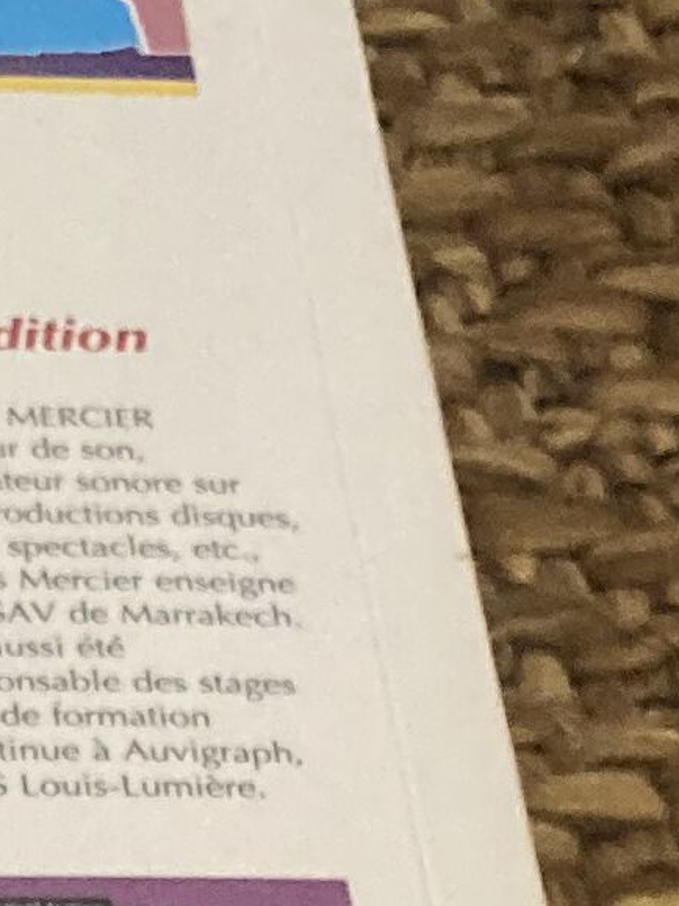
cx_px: -781
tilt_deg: -51.7
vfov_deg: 9.9
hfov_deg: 7.3
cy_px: 1310
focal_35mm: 195
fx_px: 5102
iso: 250
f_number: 1.8
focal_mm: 3.99
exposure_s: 1/40
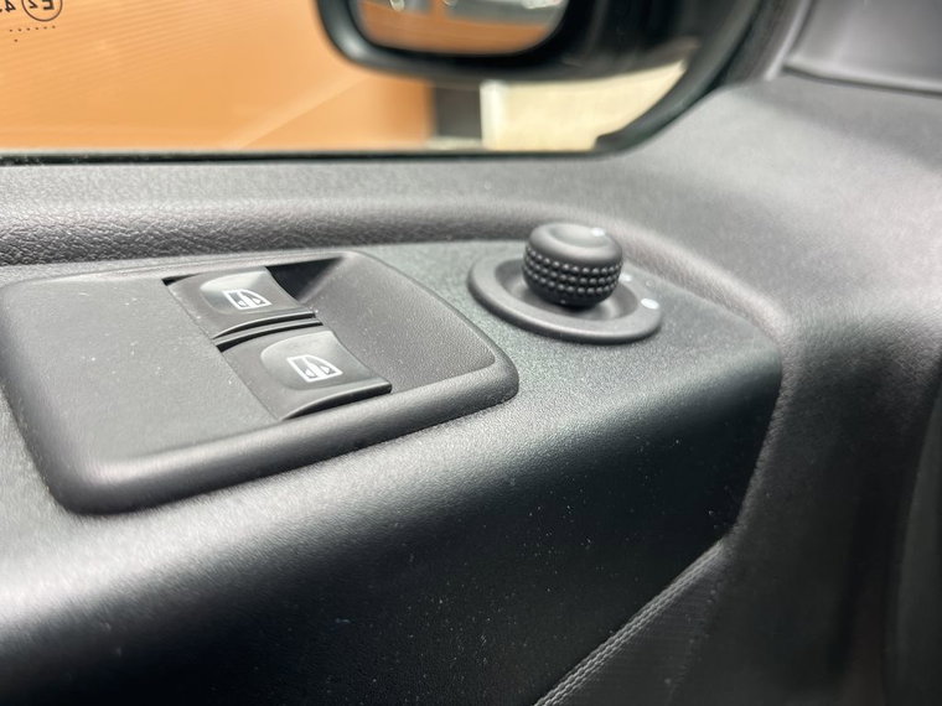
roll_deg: +2.8
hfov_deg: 67.3
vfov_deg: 53.1
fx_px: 708
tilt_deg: -28.4
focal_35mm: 26
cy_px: 353
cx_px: 471
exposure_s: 1/132
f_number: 1.6
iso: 32
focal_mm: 5.1
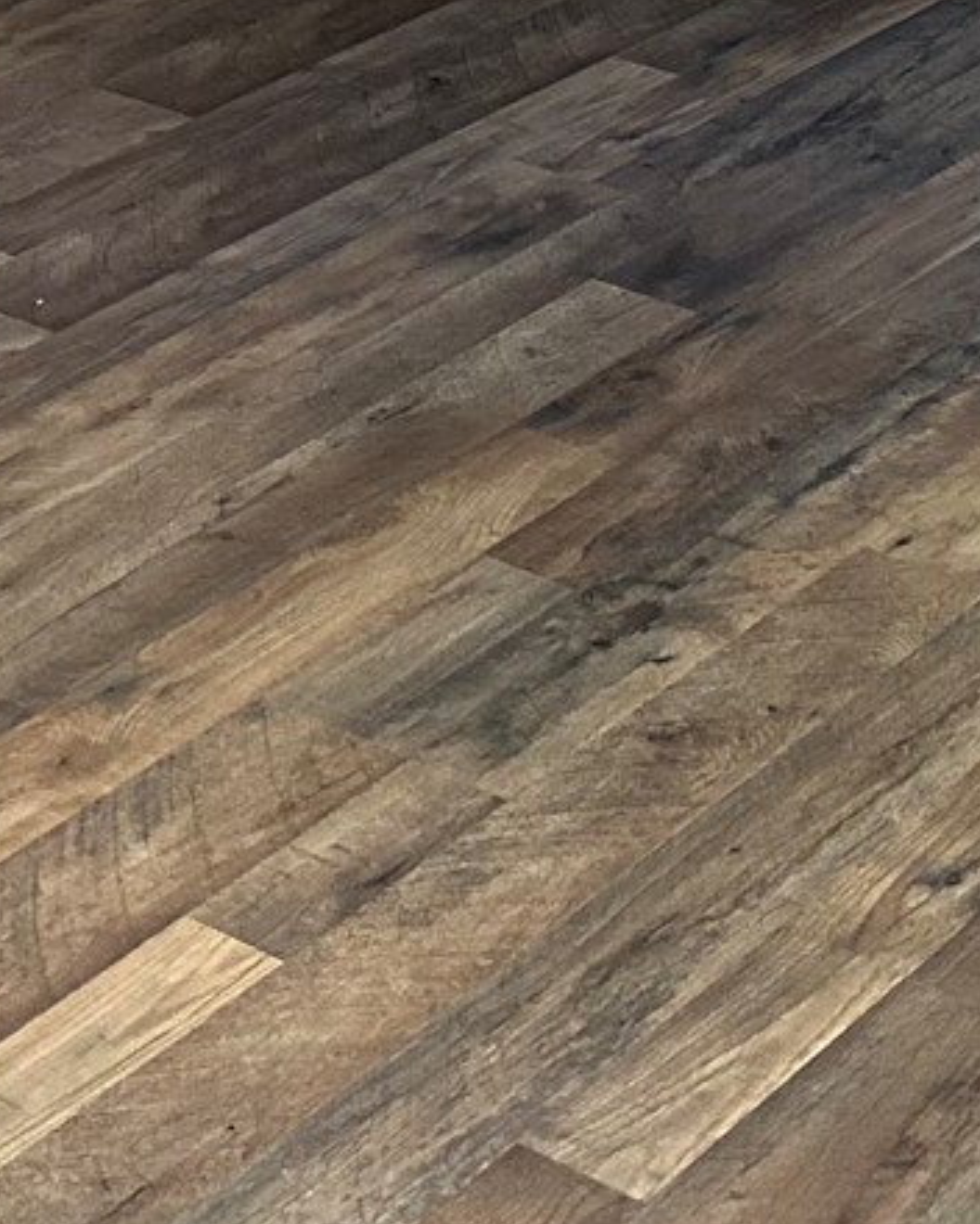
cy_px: -593
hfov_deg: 14.1
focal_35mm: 109
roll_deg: +0.1
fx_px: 3952
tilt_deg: -12.4
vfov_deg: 16.2
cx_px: 543
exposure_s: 1/40
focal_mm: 6.86
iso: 640
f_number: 1.78
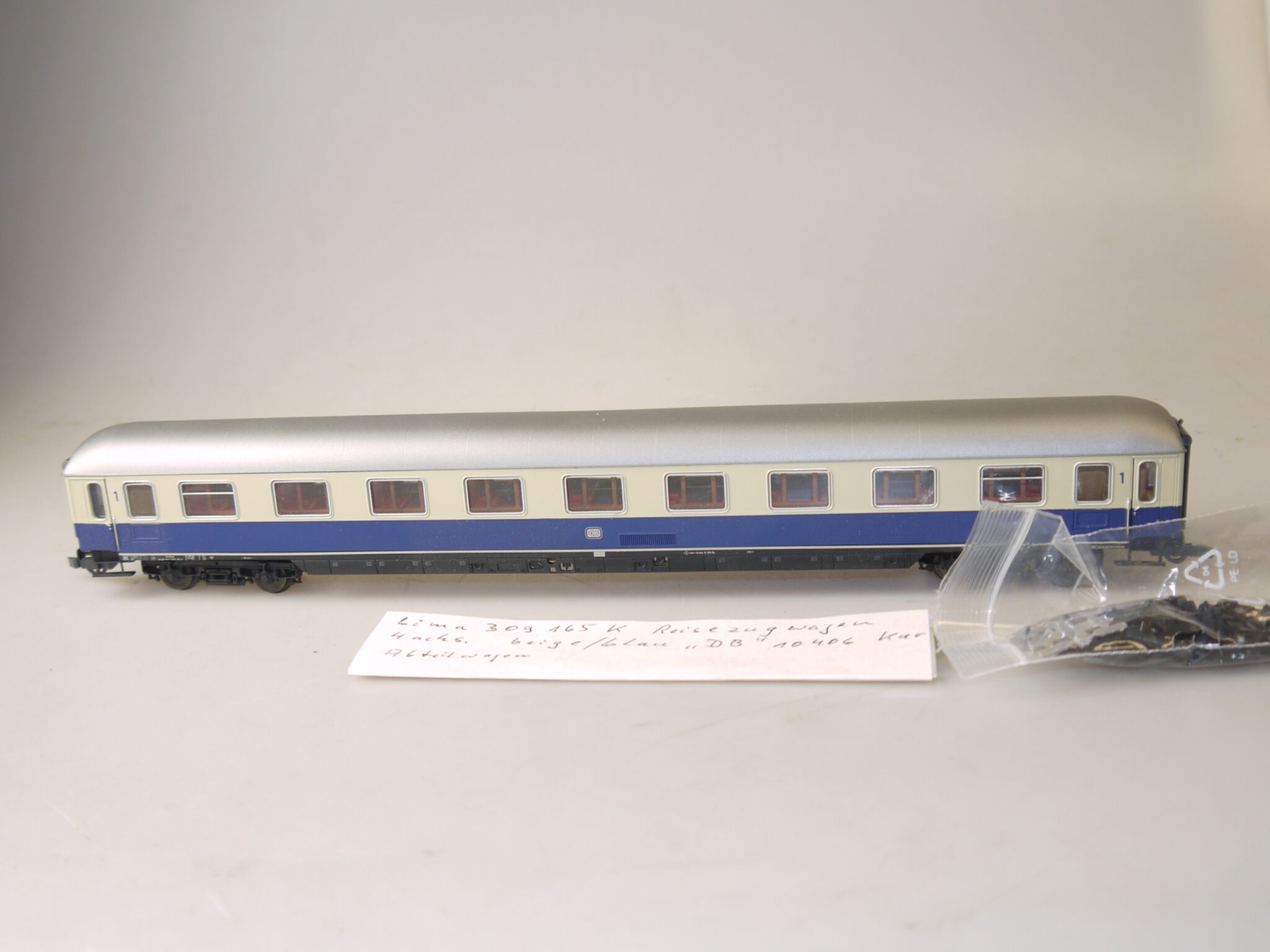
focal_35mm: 39
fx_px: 1431
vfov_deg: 36.8
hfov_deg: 47.9
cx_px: 635
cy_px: 476
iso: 100
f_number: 3.5
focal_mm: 14
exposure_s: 1/125
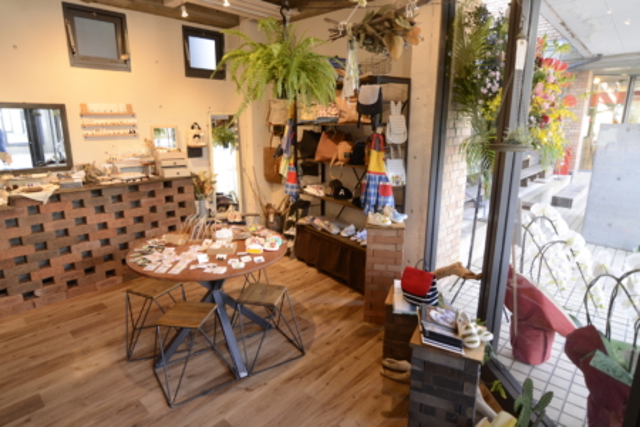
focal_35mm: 20
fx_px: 347
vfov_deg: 63.2
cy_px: 214
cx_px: 320
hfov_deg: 85.4
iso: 100
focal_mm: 13
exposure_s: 1/20
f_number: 2.8
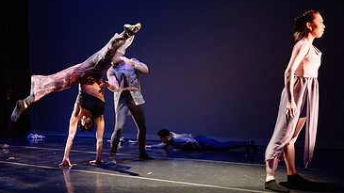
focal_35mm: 40
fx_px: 365
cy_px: 146
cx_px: 125
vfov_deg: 29.2
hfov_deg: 49.9
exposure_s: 1/400
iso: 1000
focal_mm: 24
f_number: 1.4
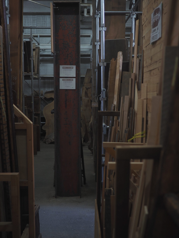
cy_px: 121
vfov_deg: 42.9
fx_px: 303
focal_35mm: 44
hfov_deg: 32.9
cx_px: 84
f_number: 2.2
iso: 200
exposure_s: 1/100
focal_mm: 20
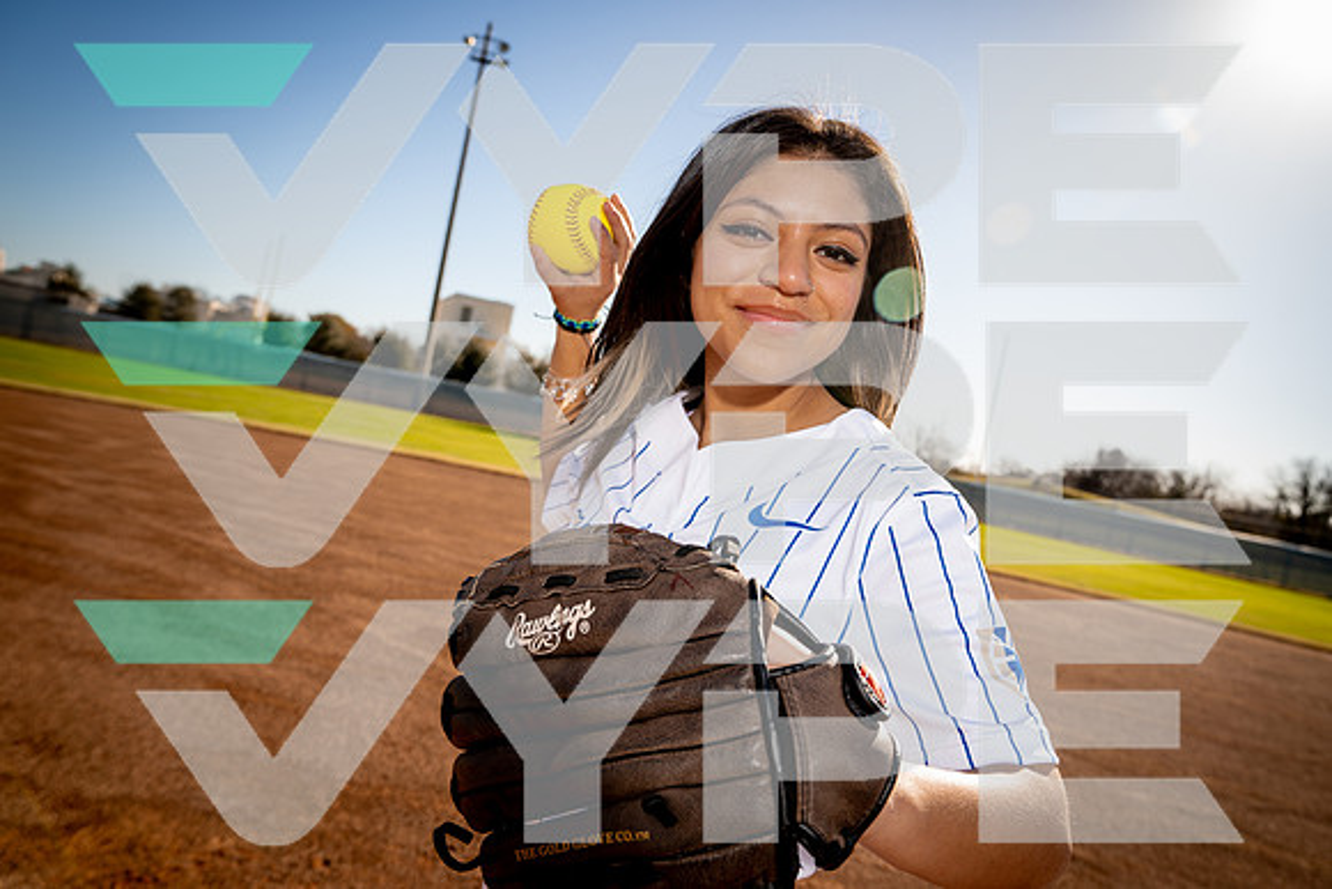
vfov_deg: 49.6
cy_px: 444
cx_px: 666
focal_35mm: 26
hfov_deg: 69.4
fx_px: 962
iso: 100
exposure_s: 1/250
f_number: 5.6
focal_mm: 26
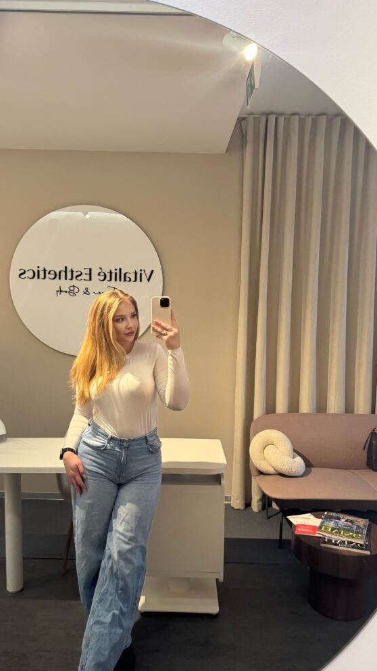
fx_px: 480
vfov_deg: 69.9
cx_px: 174
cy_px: 329
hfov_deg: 42.9
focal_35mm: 27
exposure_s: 1/50
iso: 400
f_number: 1.78
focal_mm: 6.76
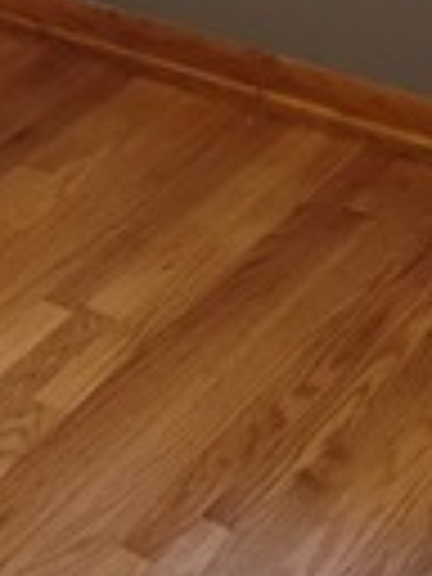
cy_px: -605
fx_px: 2246
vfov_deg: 12.7
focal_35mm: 135
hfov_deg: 10.5
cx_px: -261
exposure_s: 1/120
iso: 250
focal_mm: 5.4
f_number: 1.8
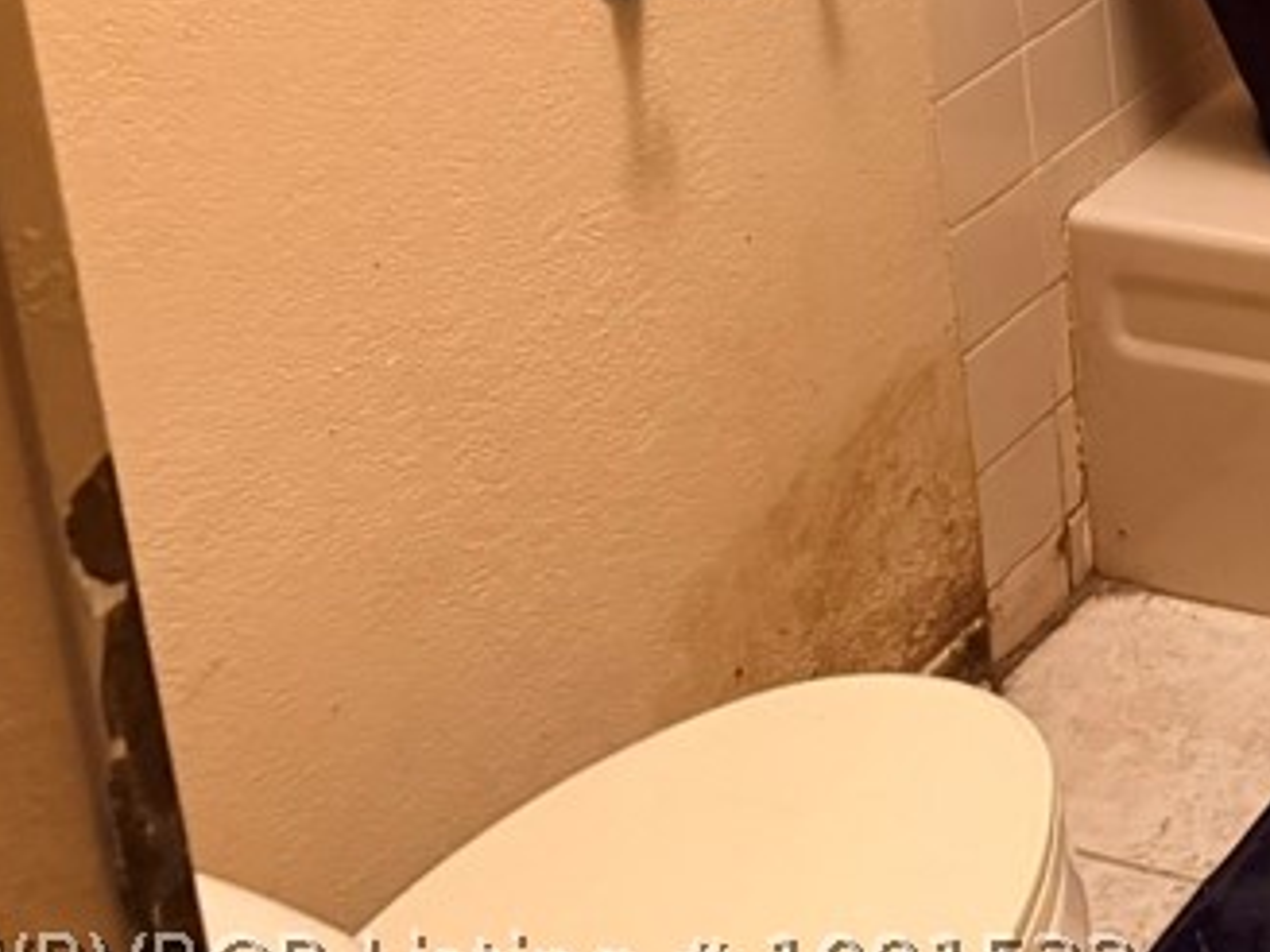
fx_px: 2752
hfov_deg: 21.7
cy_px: -457
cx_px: 1909
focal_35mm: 75
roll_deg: +0.5
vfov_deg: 17.7
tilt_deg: -12.9
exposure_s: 1/40
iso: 640
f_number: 1.78
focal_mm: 6.76
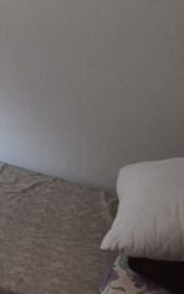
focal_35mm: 60
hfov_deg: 15.7
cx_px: -213
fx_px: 481
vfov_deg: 32.2
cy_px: 25
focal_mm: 1.74
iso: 500
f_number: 2.2
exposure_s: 1/50
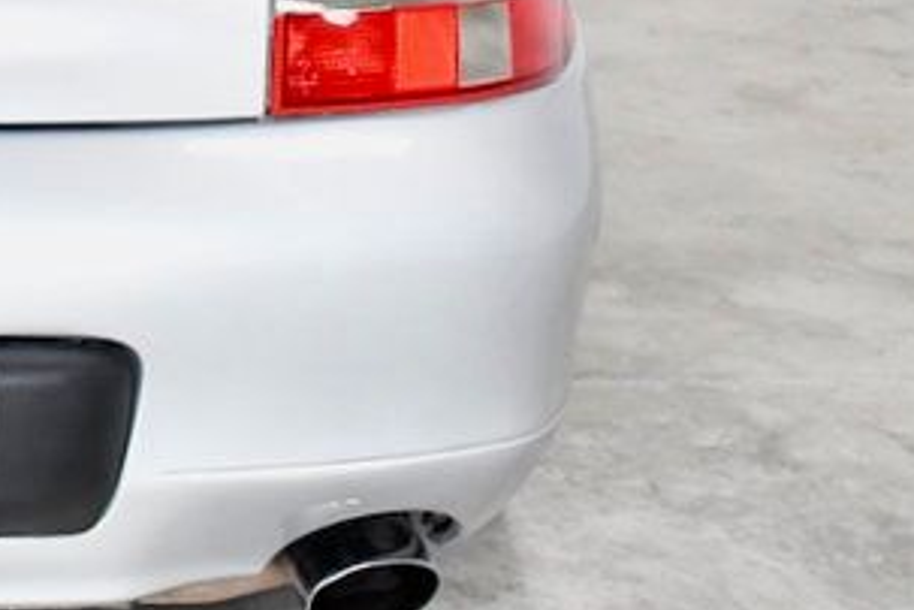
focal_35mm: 115
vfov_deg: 11.6
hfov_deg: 16.7
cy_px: -159
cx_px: -305
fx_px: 2919
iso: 2500
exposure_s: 1/800
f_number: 6.3
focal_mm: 23
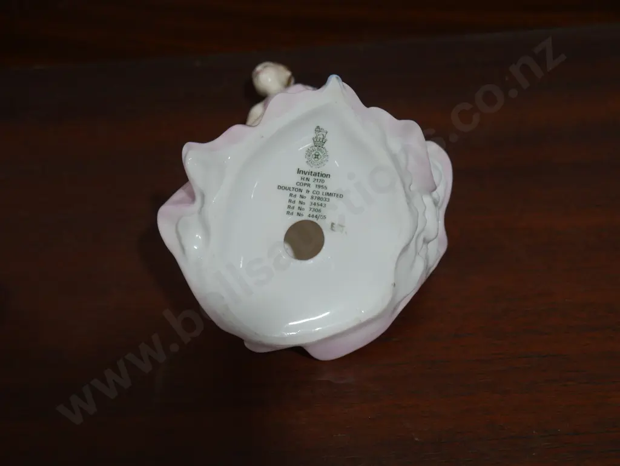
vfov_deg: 22.9
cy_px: 233
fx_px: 1147
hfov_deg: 30.3
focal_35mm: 64
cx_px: 310
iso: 400
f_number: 5.4
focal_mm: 32
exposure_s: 1/80
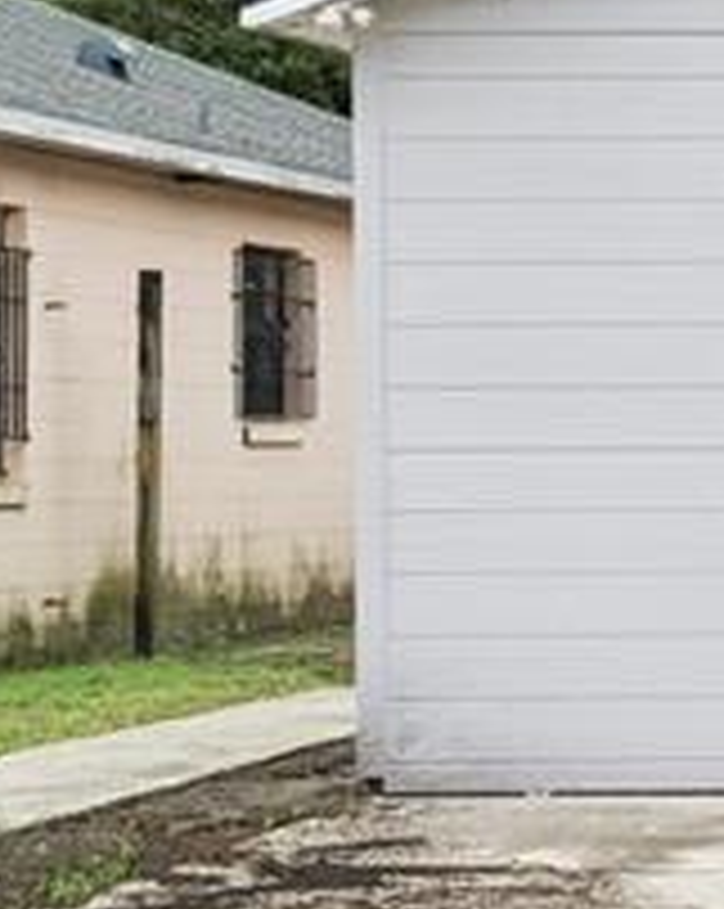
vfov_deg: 13.5
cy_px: 472
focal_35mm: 143
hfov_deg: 9.5
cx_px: 1772
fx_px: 3839
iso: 200
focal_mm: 30
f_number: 9
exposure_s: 1/160
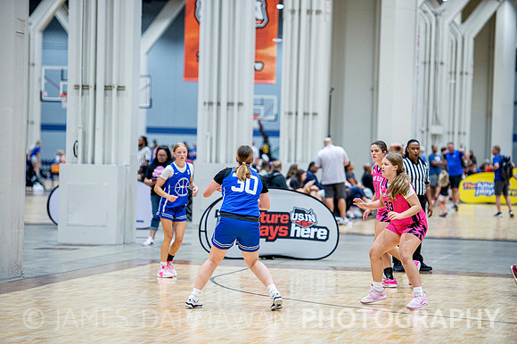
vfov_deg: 9.1
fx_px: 2153
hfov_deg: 13.7
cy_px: 172
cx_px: 258
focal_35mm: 150
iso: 2000
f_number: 2.8
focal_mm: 150
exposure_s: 1/400
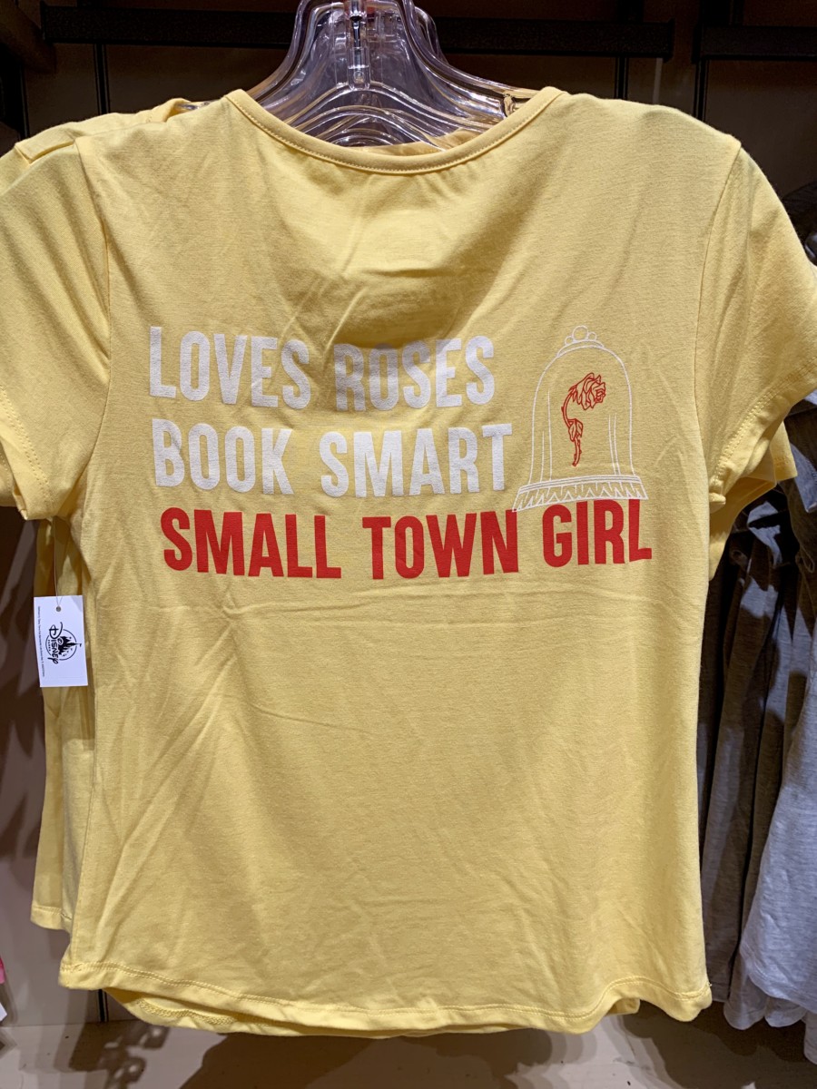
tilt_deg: -10.5
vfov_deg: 67.3
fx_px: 818
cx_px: 408
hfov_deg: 53.1
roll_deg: +0.1
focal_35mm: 26
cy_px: 544
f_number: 1.8
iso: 80
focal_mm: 4.25
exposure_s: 1/120
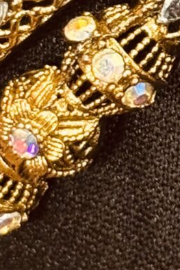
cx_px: 144
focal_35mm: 324
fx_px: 2428
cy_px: -10
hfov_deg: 4.2
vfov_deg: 6.3
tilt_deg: -63.8
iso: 400
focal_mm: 6.76
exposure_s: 1/33
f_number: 1.78
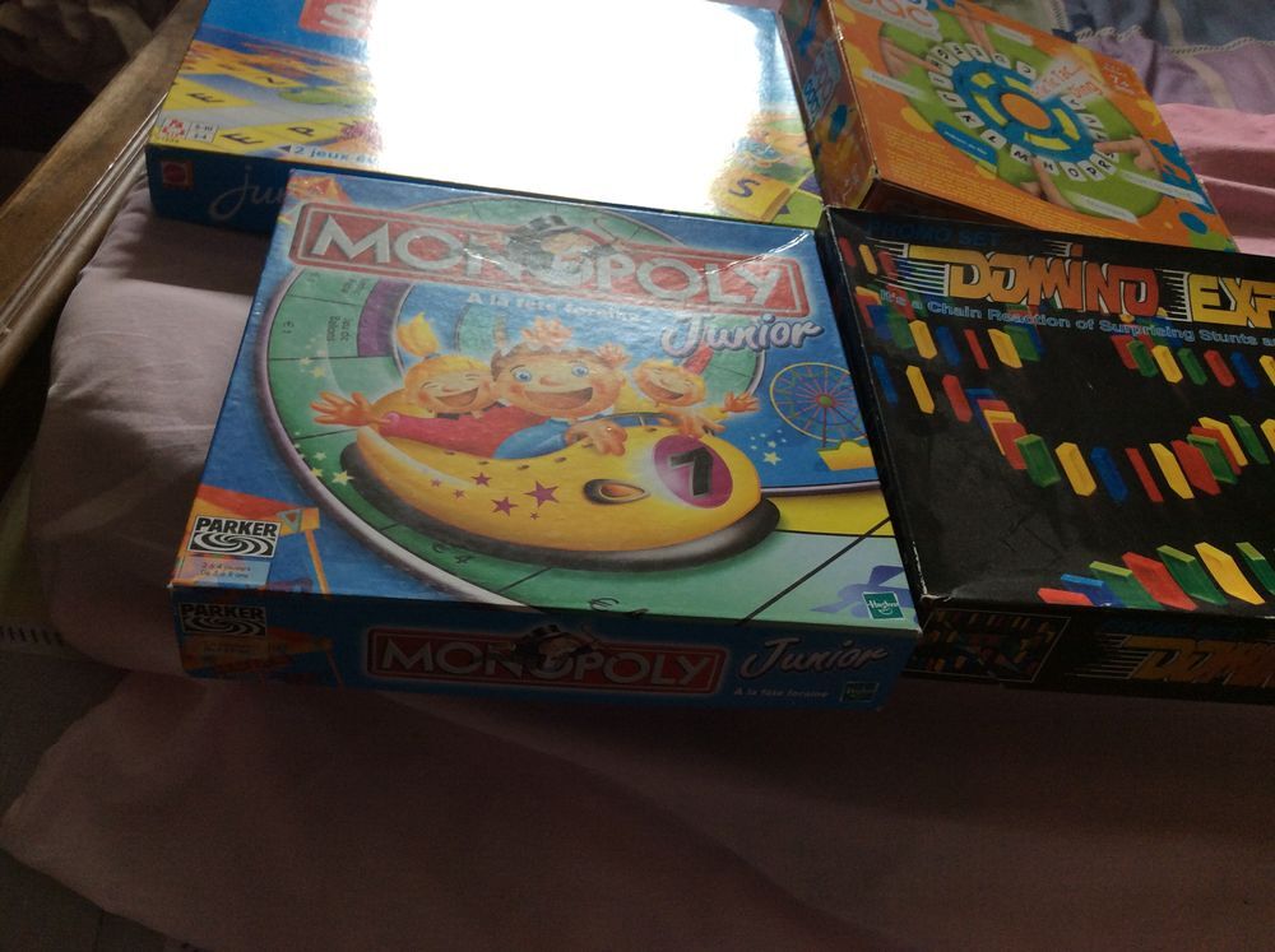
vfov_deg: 44.1
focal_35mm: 32
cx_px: 638
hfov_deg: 56.9
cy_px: 476
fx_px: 1177
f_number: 2.4
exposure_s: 1/25
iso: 50
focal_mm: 3.3
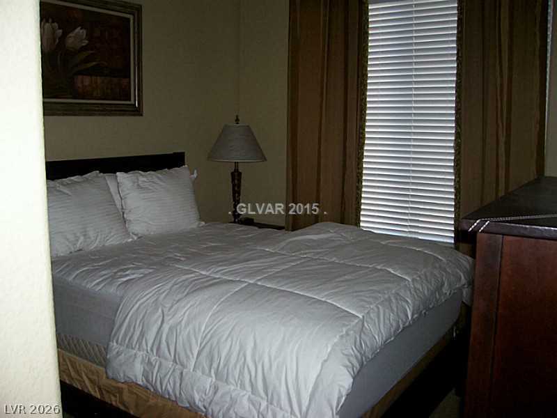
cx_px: 278
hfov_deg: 54.0
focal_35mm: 34
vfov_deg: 41.8
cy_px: 209
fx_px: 547
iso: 140
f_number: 2.7
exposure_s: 1/112
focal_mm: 5.6
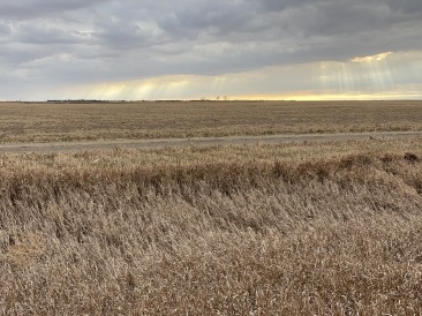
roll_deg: -0.9
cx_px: 211
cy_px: 158
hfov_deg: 36.8
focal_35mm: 52
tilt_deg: -5.5
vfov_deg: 28.0
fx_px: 634
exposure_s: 1/122
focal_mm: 6
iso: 20
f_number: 2
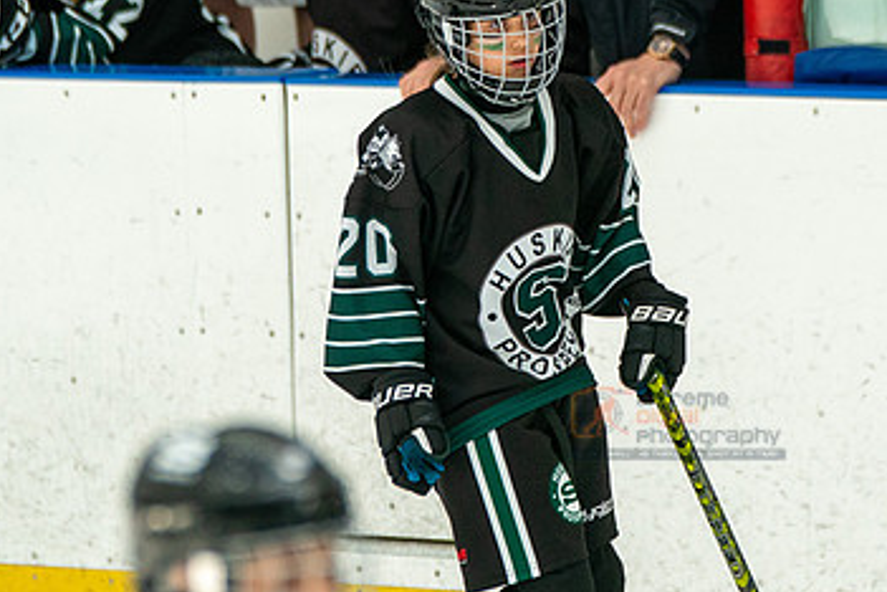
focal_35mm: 562
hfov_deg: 3.7
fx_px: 13846
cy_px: 215
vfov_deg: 2.4
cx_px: 517
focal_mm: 234
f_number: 3.5
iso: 1600
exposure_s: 1/2500
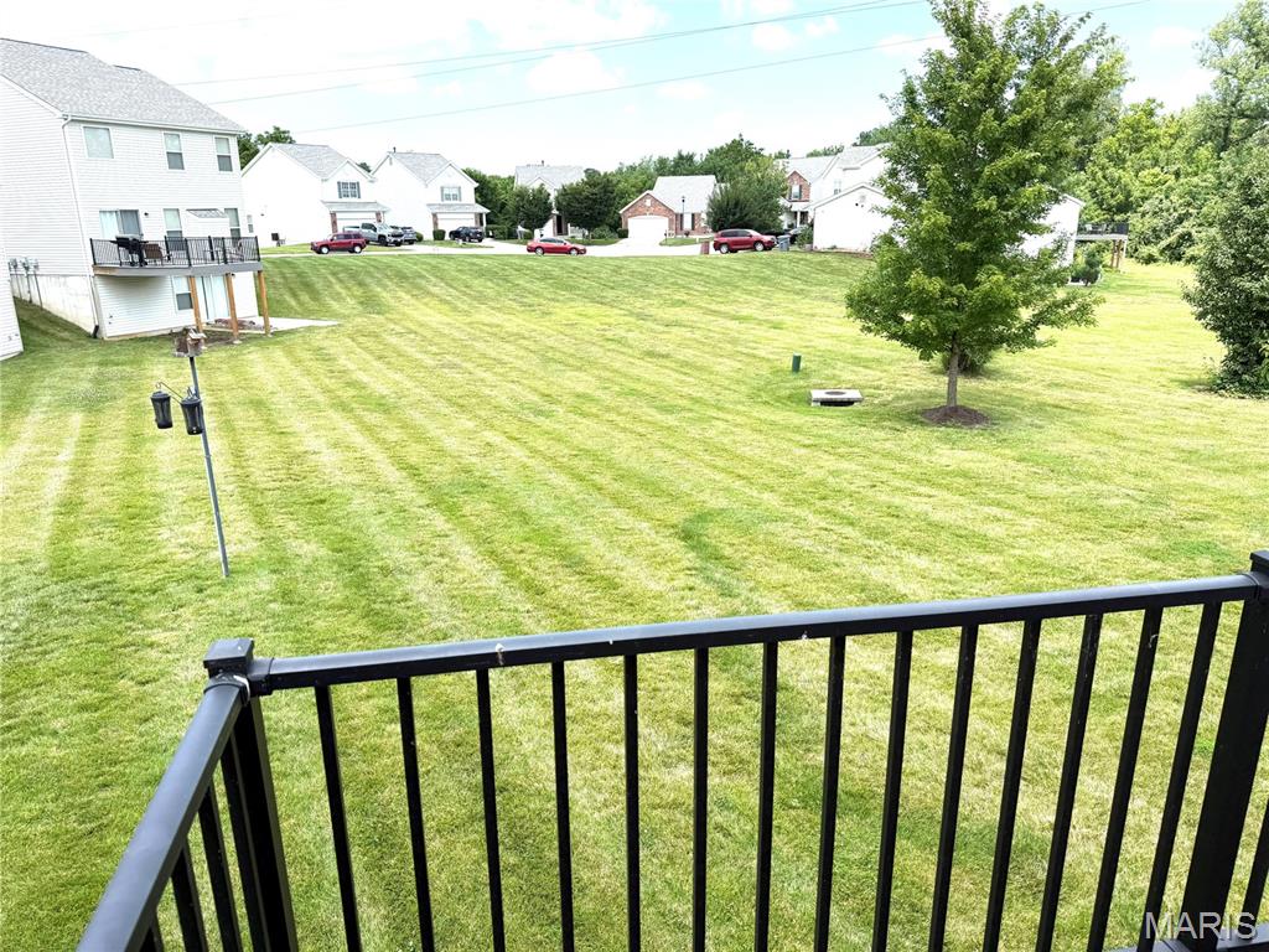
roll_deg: +0.1
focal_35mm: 24
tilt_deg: -16.8
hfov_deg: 71.6
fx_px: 880
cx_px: 634
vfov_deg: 56.8
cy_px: 476
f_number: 1.78
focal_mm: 6.76
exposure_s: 1/1855
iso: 80
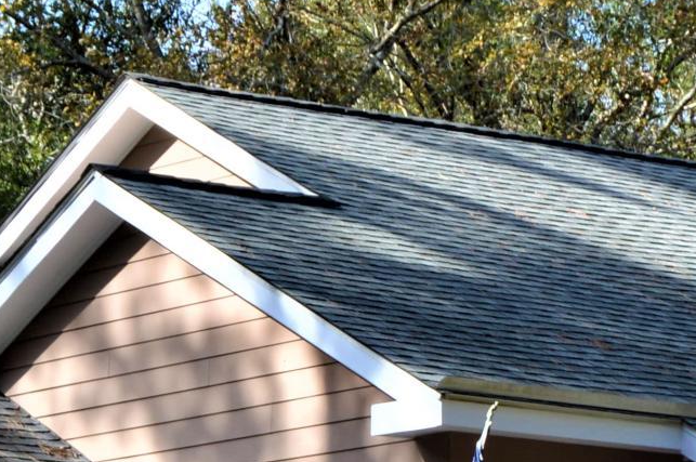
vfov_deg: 6.9
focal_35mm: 196
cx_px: 666
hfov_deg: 10.4
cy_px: 651
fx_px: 3785
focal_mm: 28
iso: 100
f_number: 6.3
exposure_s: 1/160
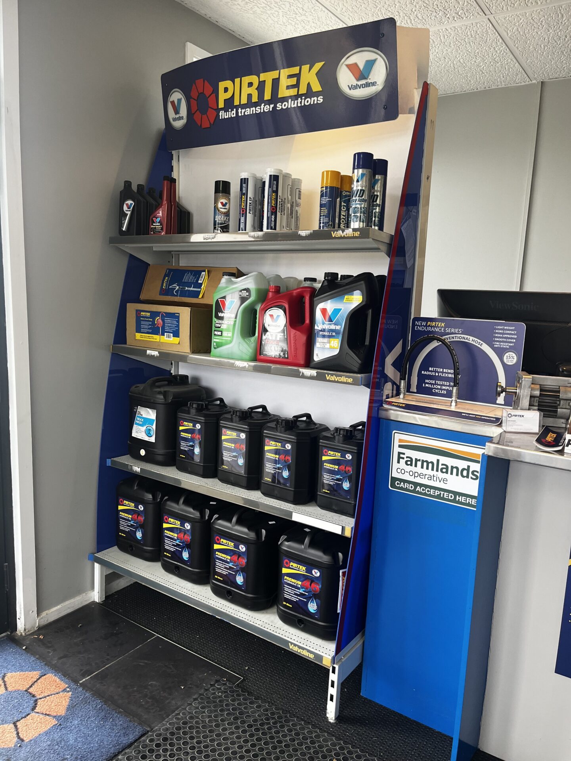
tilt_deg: -10.8
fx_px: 572
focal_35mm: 26
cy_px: 380
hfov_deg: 53.1
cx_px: 286
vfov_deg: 67.3
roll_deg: -4.0
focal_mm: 5.1
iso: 100
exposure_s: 1/100
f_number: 1.6
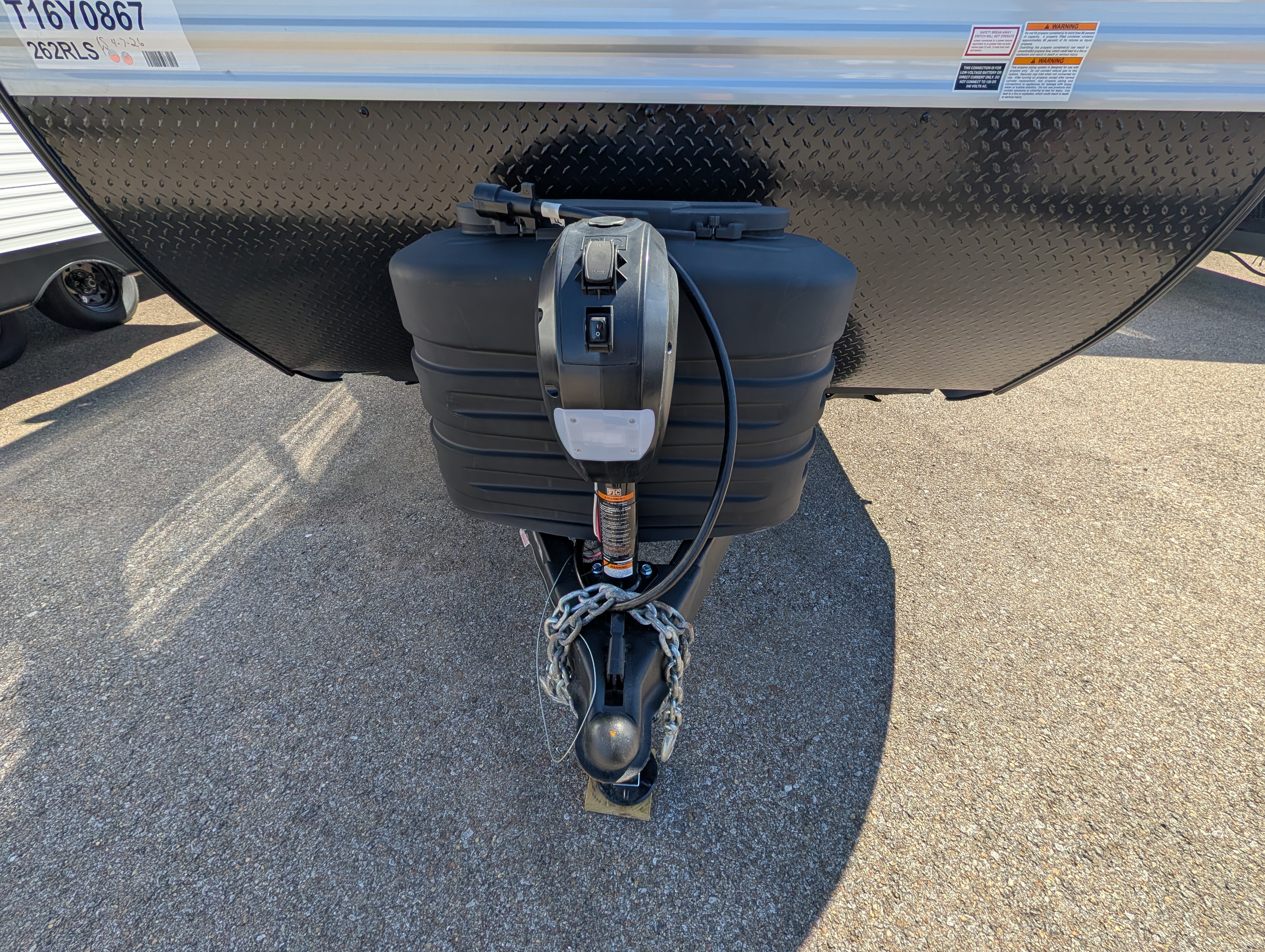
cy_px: 476
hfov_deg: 110.5
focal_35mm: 12
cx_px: 632
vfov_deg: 94.6
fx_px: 439
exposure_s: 1/1773
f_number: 1.7
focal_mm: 2.02
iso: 47
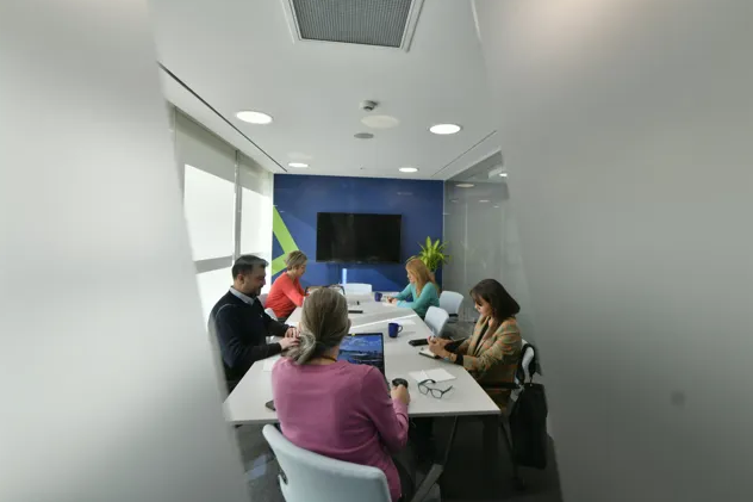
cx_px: 387
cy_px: 240
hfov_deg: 93.3
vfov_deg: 70.4
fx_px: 355
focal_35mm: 17
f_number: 8
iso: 400
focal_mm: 16
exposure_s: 1/125
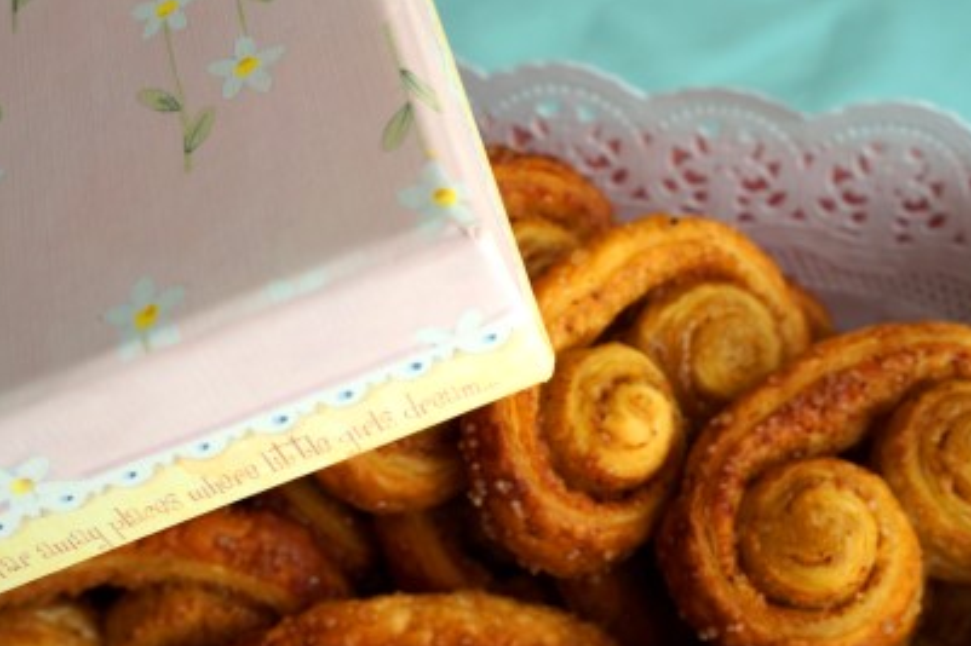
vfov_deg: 24.9
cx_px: 486
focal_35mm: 54
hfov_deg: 36.9
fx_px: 1456
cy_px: 440
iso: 100
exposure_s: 1/100
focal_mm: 24
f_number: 7.1
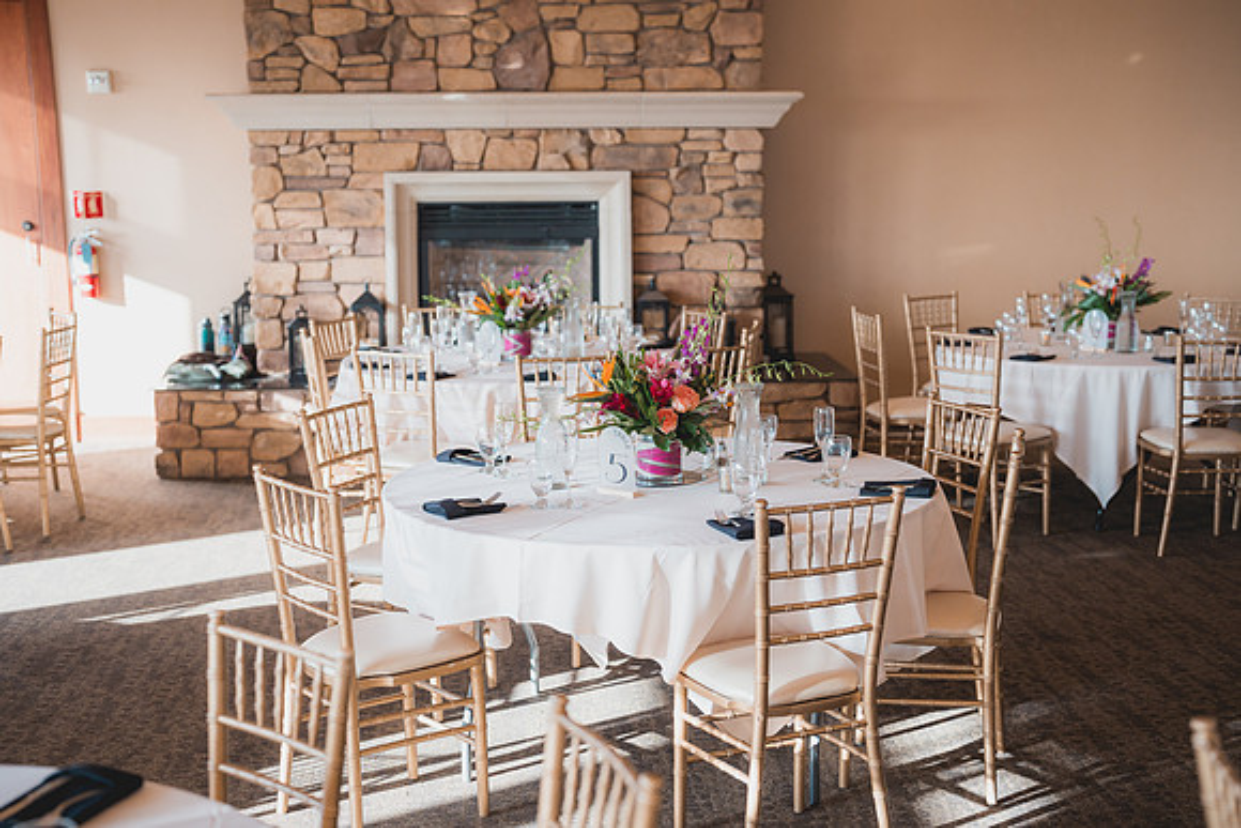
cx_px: 620
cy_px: 414
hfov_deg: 39.6
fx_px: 1724
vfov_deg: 27.0
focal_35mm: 50
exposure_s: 1/640
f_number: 2.2
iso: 320
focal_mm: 50
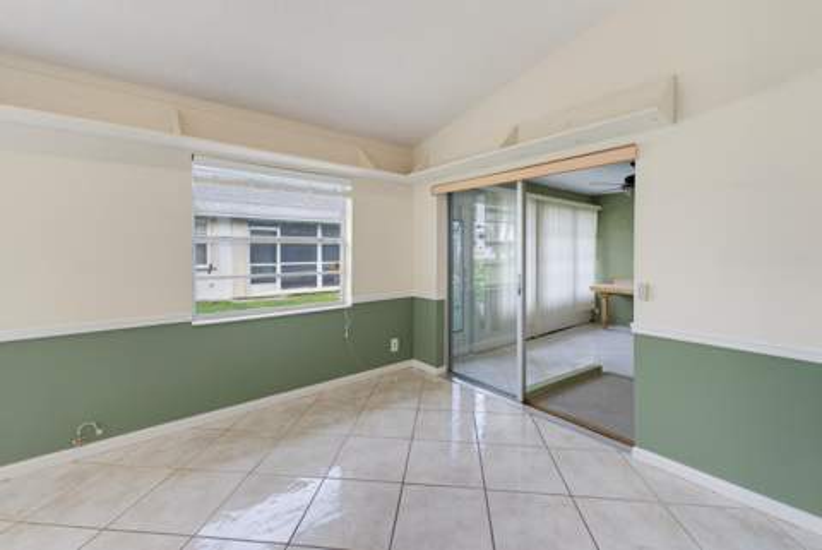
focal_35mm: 15
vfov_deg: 77.8
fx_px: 341
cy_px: 275
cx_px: 411
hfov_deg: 100.7
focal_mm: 14.9
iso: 125
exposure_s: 1/10
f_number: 5
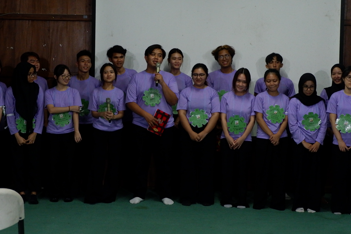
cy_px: 101
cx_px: 160
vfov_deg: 22.2
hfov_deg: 32.9
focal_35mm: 61
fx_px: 595
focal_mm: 24.3
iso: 2000
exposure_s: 1/50
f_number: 4.2
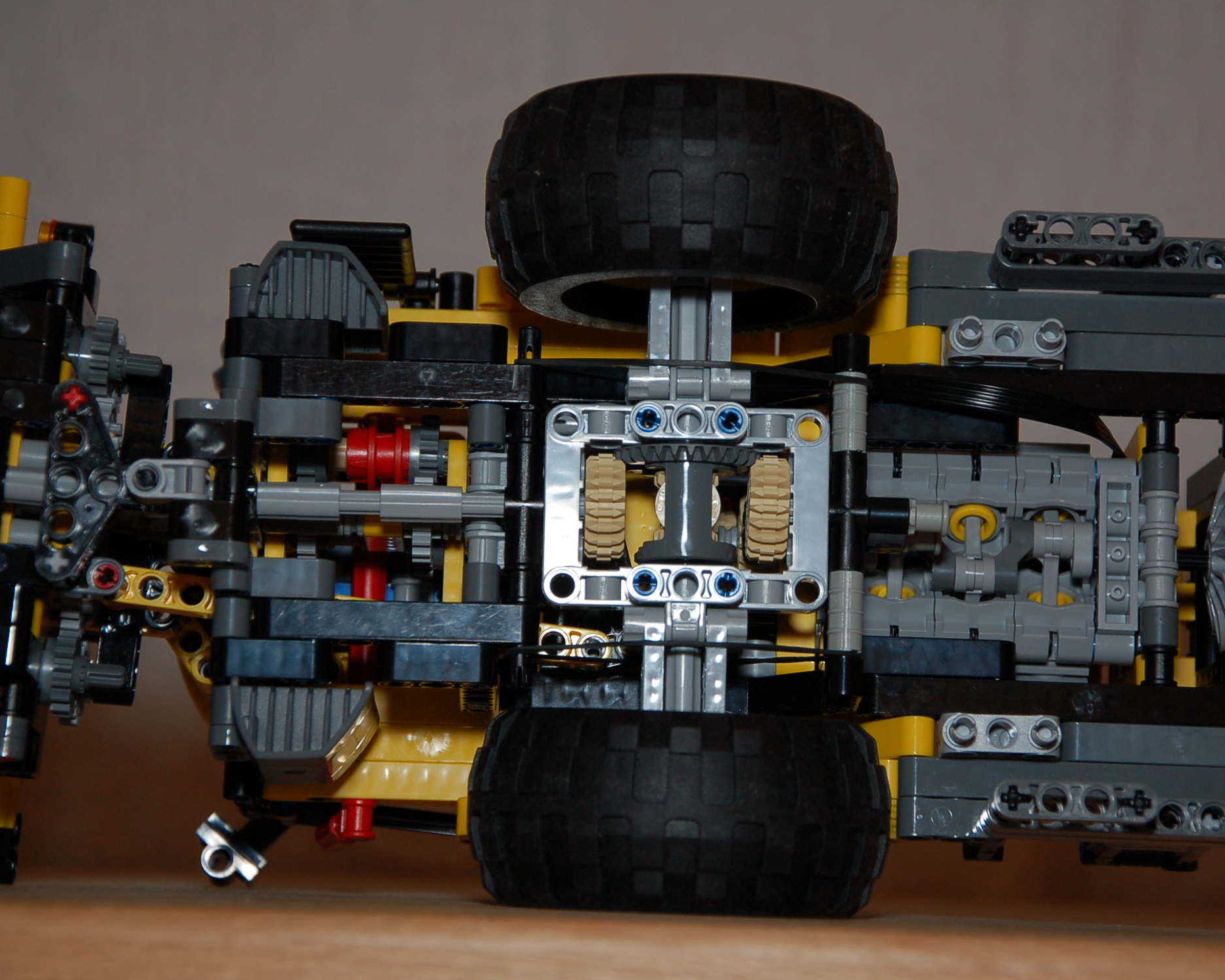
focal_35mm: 128
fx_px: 4625
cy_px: 489
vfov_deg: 12.1
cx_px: 656
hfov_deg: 15.1
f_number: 5.6
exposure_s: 1/60
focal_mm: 75
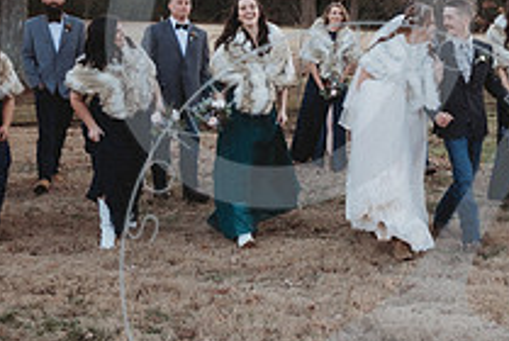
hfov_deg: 26.1
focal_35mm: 74
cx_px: 492
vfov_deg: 18.3
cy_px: 67
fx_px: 1048
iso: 100
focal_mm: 24
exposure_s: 1/160
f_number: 2.8
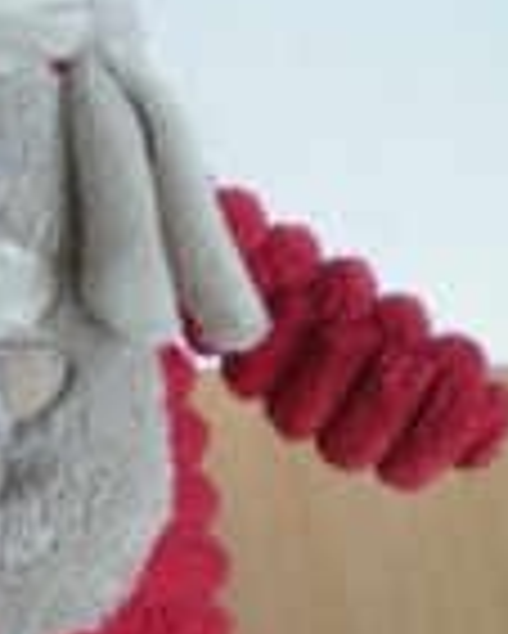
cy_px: 409
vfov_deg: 14.0
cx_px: -72
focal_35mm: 137
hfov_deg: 11.1
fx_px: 2572
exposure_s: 1/59.2
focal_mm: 6.3
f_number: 3.1
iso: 200
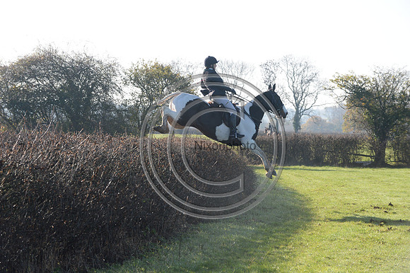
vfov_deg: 10.1
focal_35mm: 135
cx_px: 205
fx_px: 1537
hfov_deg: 15.2
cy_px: 136
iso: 1000
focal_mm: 135
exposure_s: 1/1250
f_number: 6.3
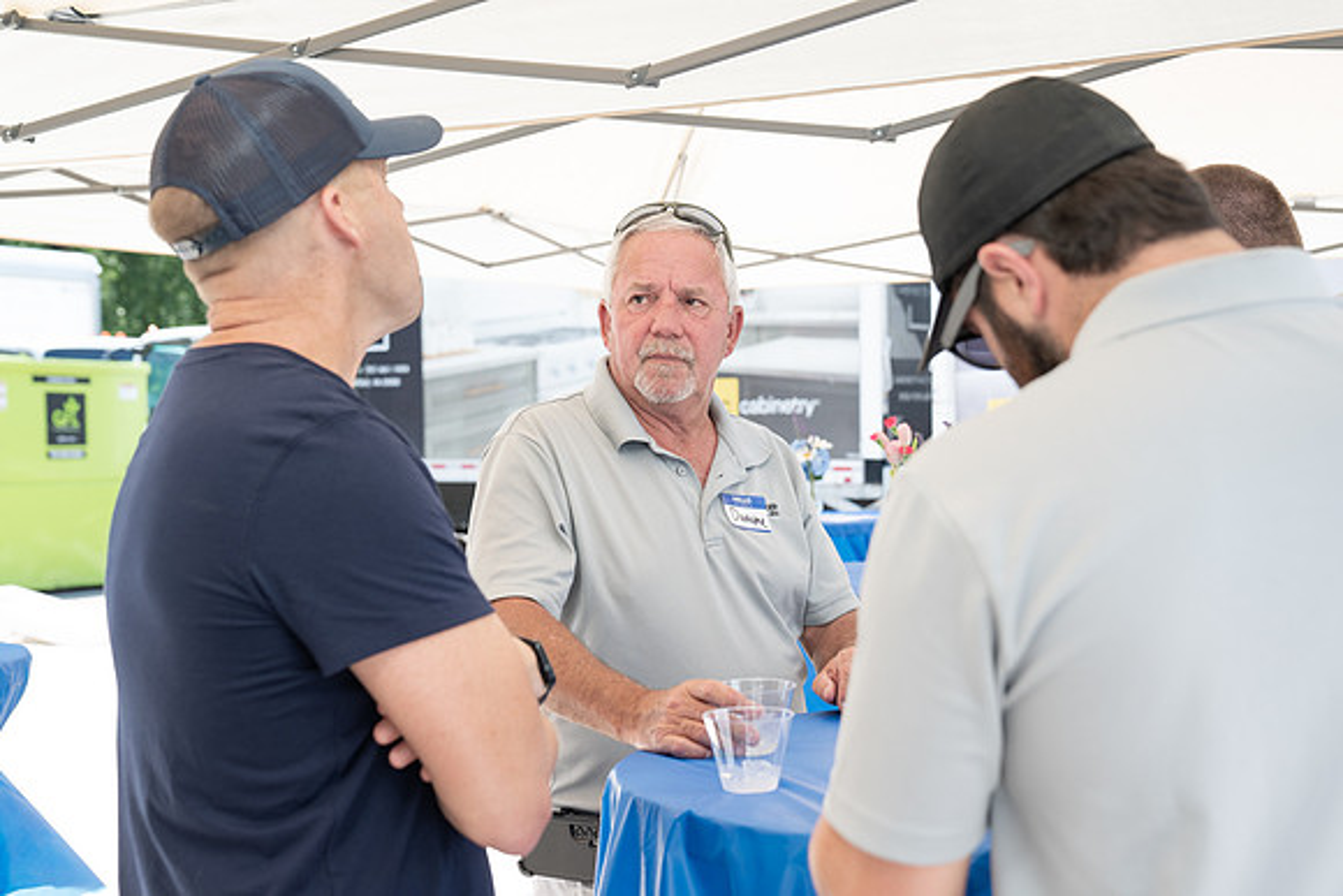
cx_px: 682
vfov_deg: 25.9
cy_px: 462
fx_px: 1951
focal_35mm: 52
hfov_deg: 38.0
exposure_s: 1/200
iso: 100
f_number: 4
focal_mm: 46
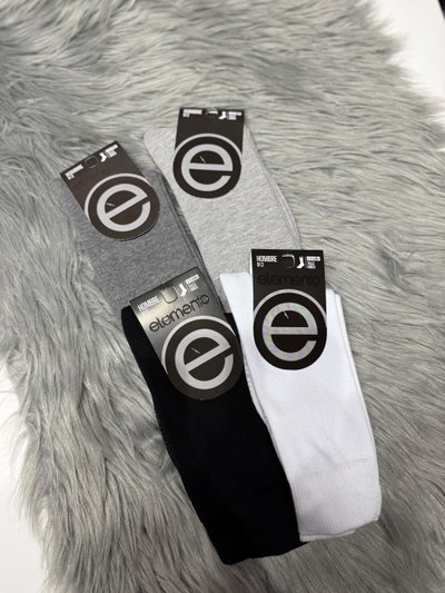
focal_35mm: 24
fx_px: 411
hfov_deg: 56.8
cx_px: 222
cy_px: 296
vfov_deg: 71.6
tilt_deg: -76.9
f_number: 1.78
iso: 125
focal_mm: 6.76
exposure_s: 1/50
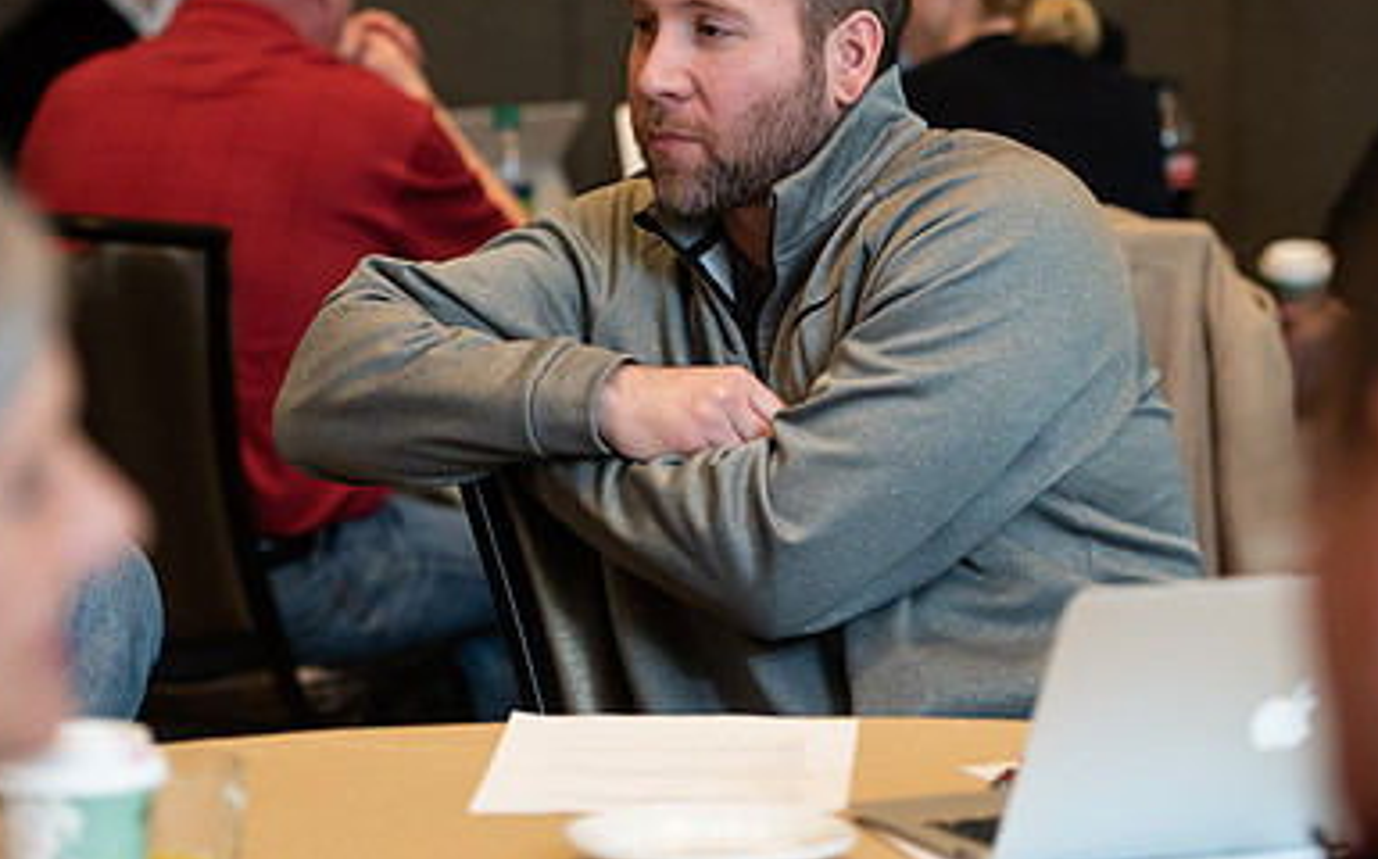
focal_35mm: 146
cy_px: 327
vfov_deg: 9.0
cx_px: 698
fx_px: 5479
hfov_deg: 14.3
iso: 1600
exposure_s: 1/200
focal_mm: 95
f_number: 3.2
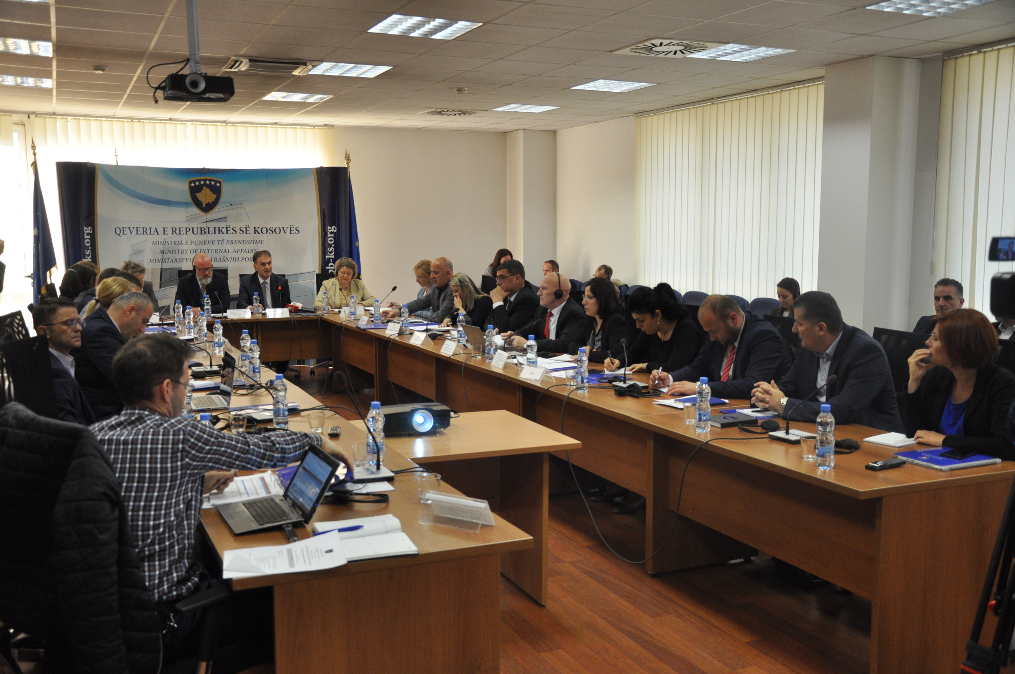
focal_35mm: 36
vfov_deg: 36.8
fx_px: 1014
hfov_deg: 53.2
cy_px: 337
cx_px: 508
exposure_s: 1/60
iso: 720
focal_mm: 24
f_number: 4
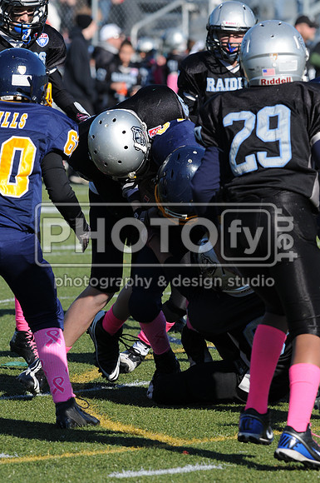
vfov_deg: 4.6
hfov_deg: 3.0
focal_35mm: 450
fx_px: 6018
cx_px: 160
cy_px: 242
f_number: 8
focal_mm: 300
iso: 200
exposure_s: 1/500
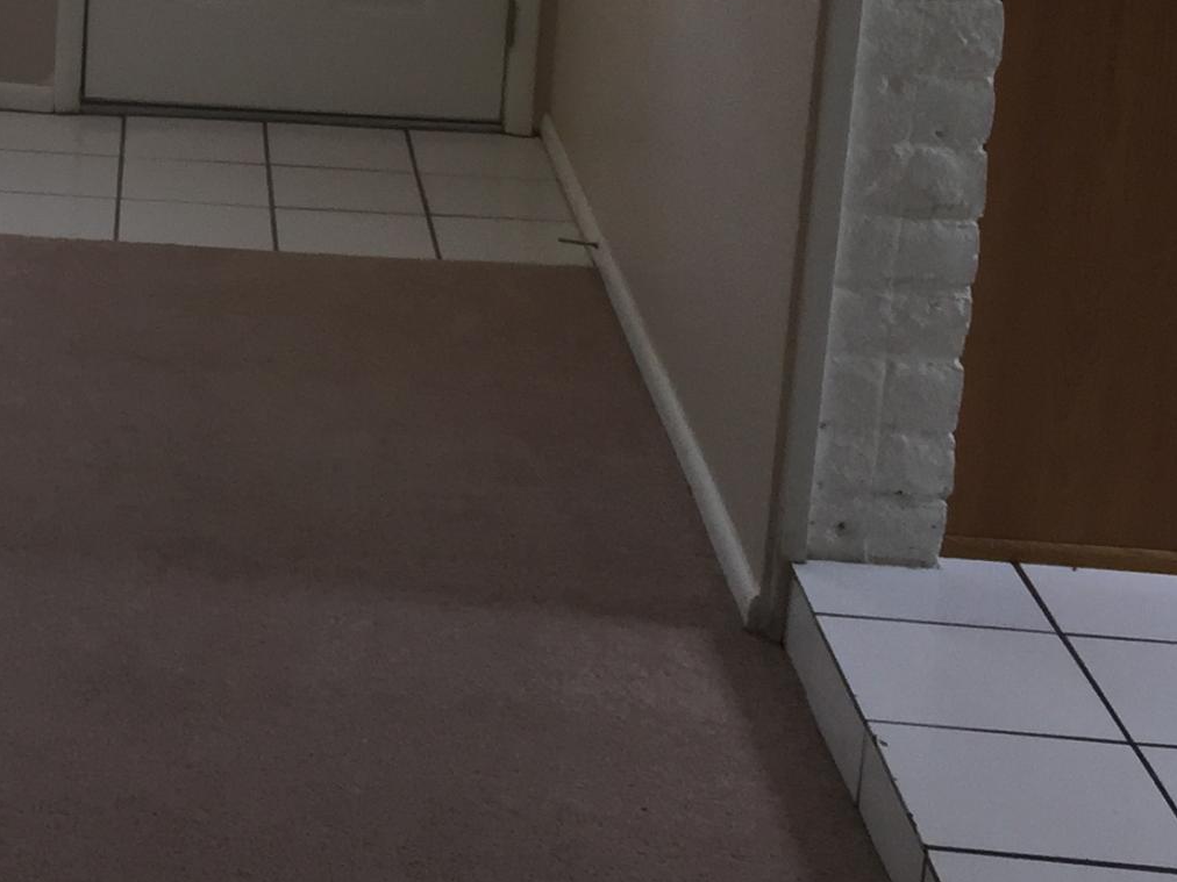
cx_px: -156
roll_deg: -1.7
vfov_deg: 16.8
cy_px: 6
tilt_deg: -15.0
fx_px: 2924
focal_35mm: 86
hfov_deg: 21.5
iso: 50
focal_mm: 4.15
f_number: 2.2
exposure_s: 1/120
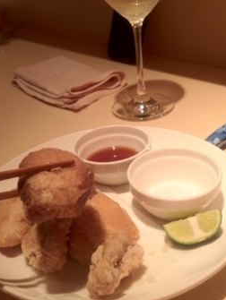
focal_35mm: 47
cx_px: 100
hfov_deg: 30.9
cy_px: 166
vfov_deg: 40.3
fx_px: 408
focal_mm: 4.28
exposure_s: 1/20
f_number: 2.4
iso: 80
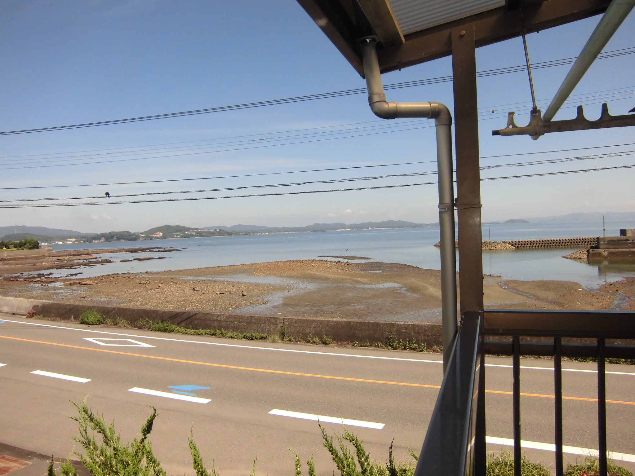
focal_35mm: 26
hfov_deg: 67.3
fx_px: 477
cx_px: 318
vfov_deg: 53.1
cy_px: 238
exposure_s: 1/250
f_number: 7.9
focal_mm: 4.7
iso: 100
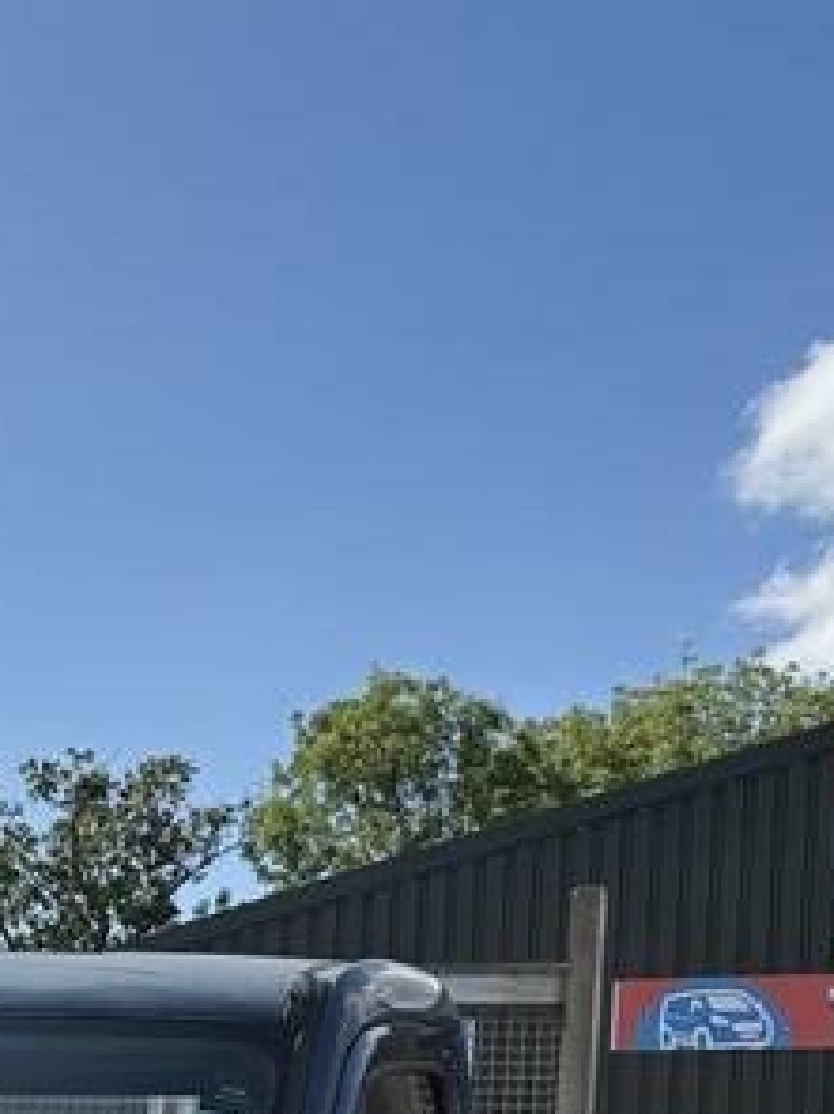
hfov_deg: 17.6
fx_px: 2540
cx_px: -208
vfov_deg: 22.4
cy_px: 1412
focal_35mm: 79
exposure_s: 1/3448
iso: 50
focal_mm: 5.96
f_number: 1.6
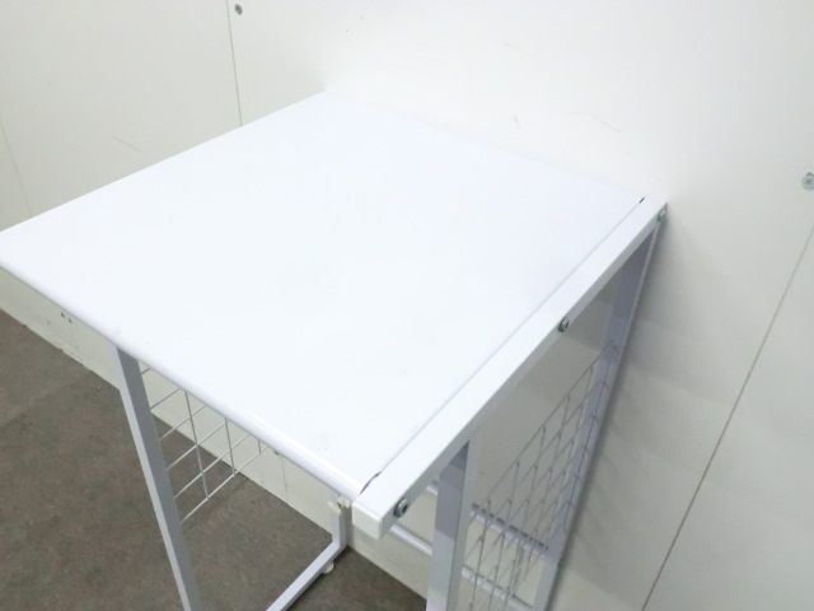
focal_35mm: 32
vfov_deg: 44.2
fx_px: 752
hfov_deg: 56.8
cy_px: 306
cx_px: 407
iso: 800
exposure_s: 1/60
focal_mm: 5.8
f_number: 3.5
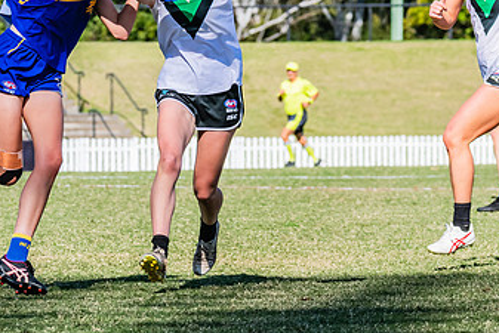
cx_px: 91
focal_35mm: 522
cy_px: -16
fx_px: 7238
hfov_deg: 3.9
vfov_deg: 2.6
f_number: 9
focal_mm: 195
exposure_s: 1/1250
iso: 640
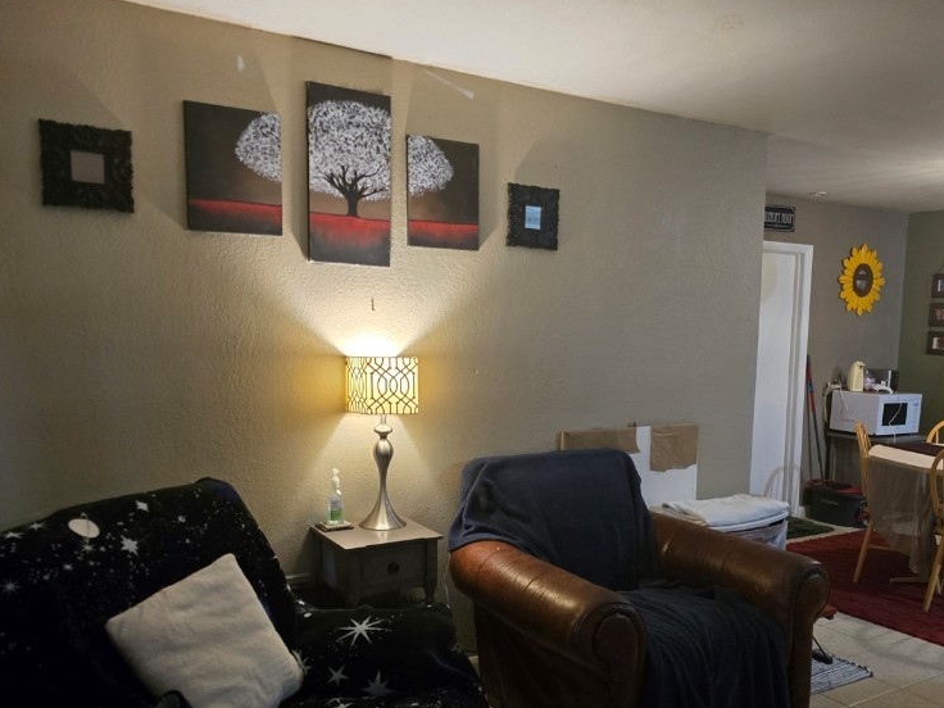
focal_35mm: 32
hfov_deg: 56.5
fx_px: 873
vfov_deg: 43.8
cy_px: 439
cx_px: 550
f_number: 1.7
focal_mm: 6.3
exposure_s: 1/60
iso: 800
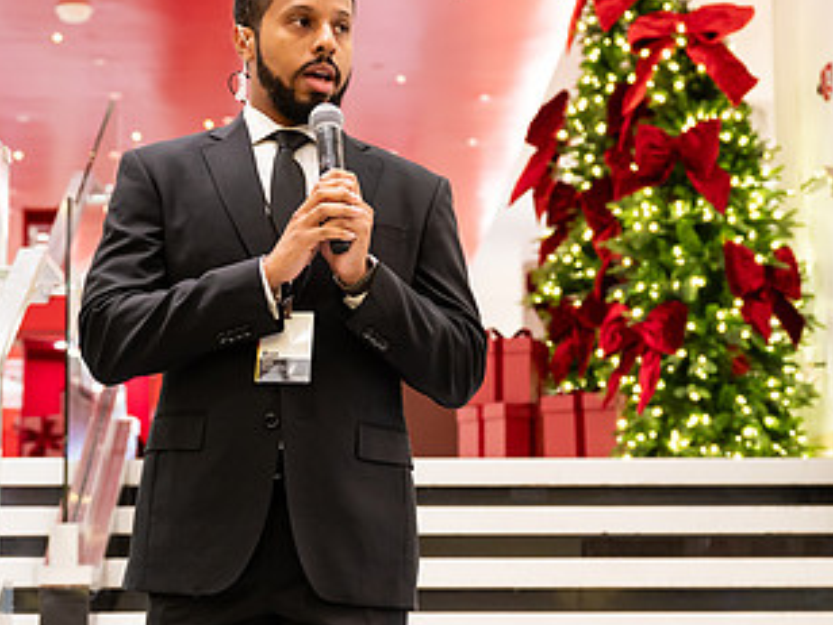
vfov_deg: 18.0
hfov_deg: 23.8
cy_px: 332
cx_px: 424
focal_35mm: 82
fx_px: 1973
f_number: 3.2
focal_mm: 43
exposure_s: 1/160
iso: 1250
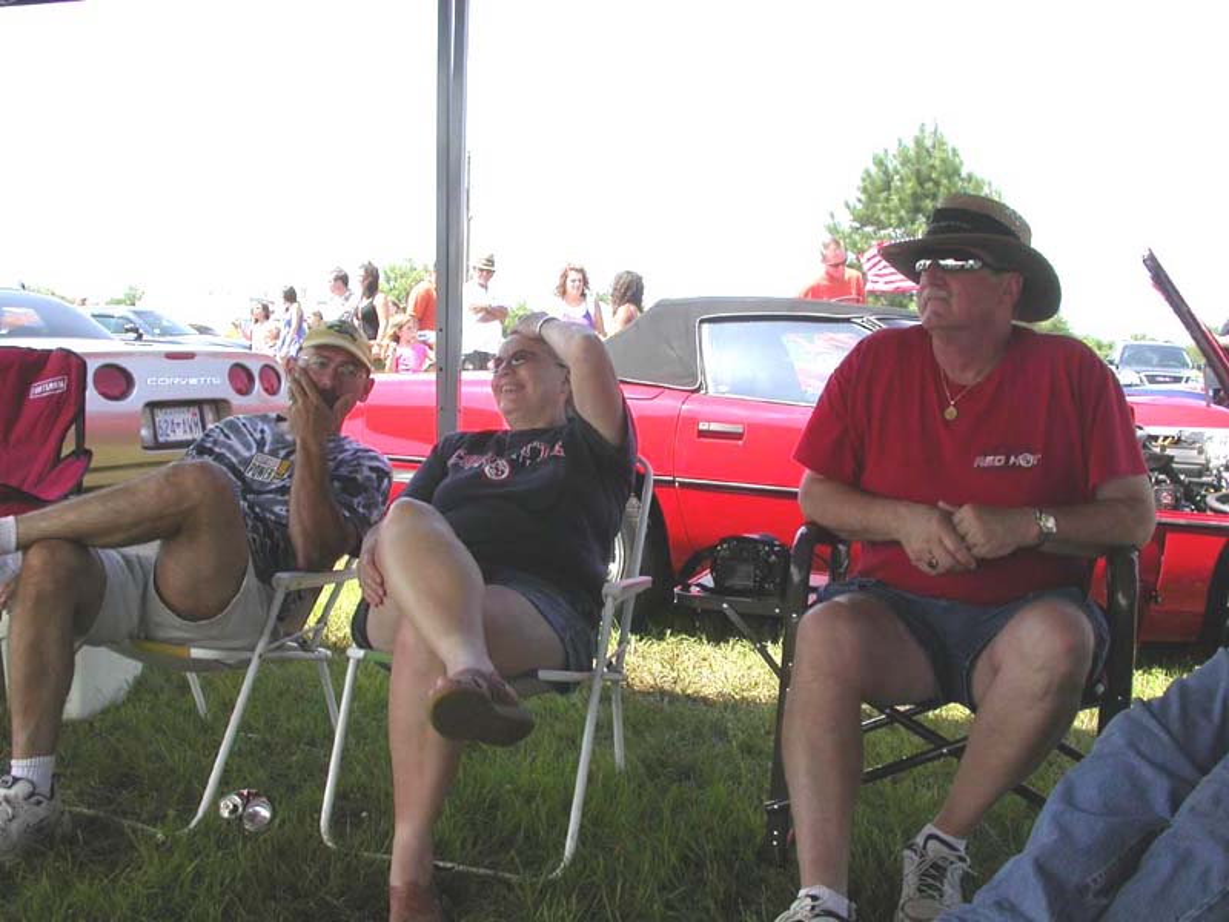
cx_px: 614
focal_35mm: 38
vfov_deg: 37.7
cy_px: 461
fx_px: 1349
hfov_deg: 49.0
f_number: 6
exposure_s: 1/207
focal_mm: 7.85
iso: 100
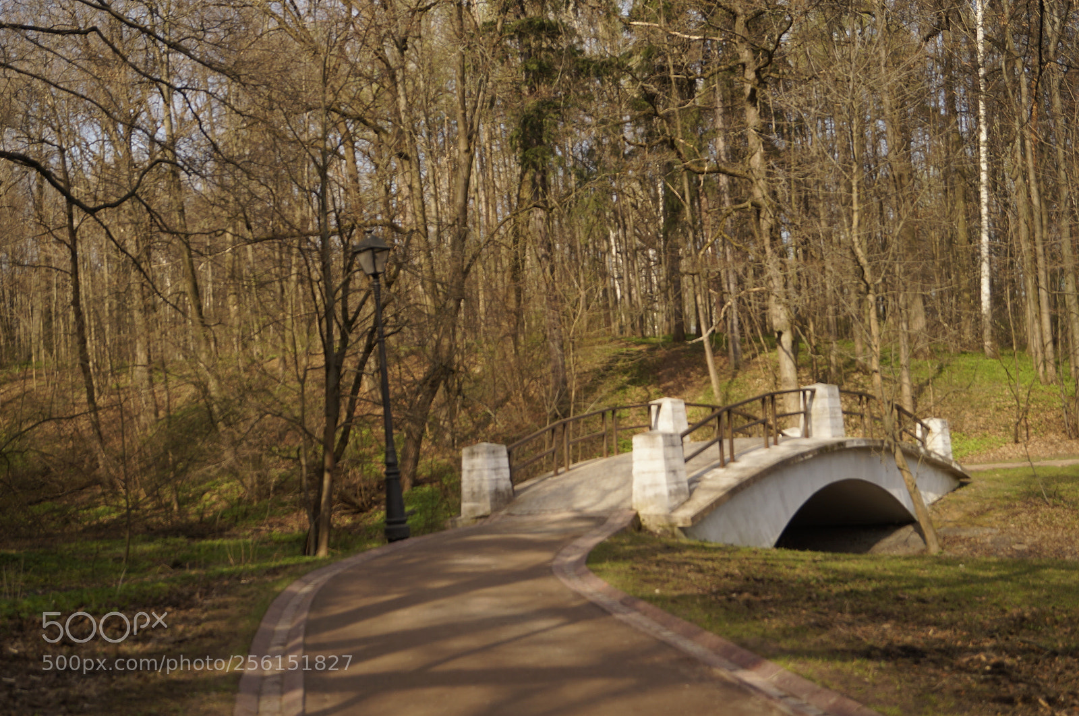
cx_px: 540
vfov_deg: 34.1
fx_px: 1167
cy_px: 358
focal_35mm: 39
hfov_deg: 49.6
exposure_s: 1/500
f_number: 4
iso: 100
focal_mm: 26
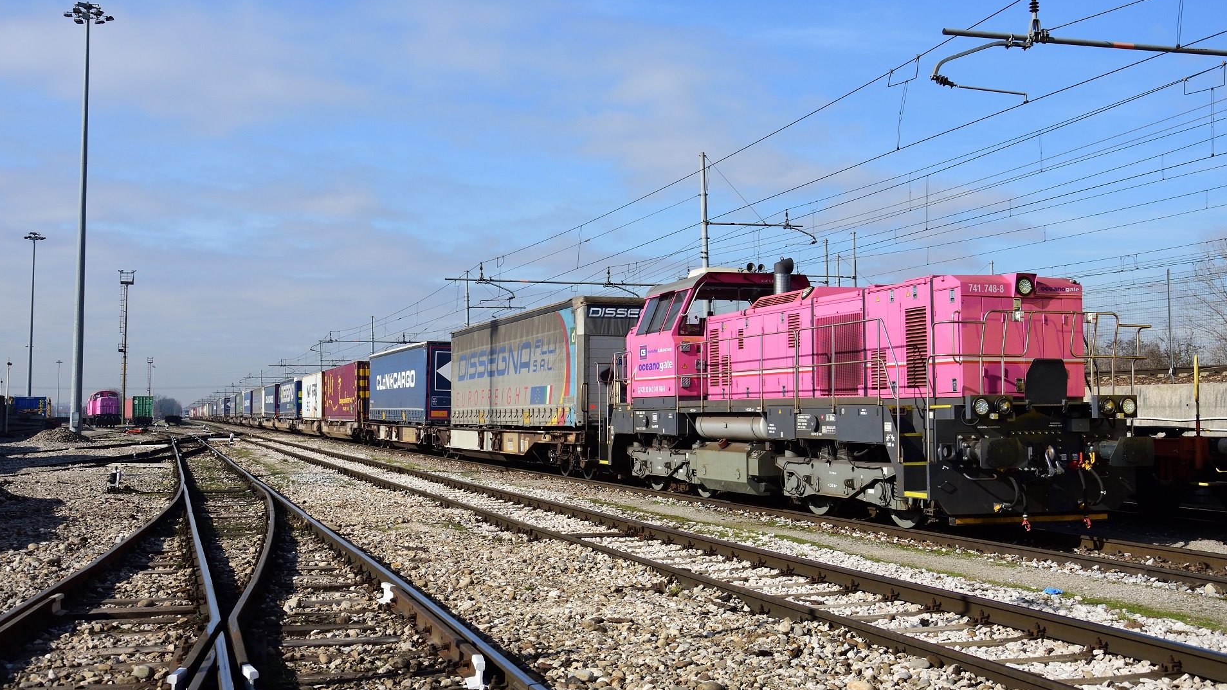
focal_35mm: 40
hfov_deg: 51.0
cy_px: 311
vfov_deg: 30.0
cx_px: 613
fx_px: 1286
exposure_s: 1/800
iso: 200
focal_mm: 25
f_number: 8
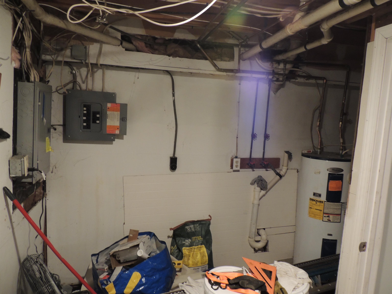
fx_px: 272
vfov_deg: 56.8
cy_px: 147
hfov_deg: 71.6
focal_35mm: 24
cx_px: 196
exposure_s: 1/15
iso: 400
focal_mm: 4.3
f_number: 3
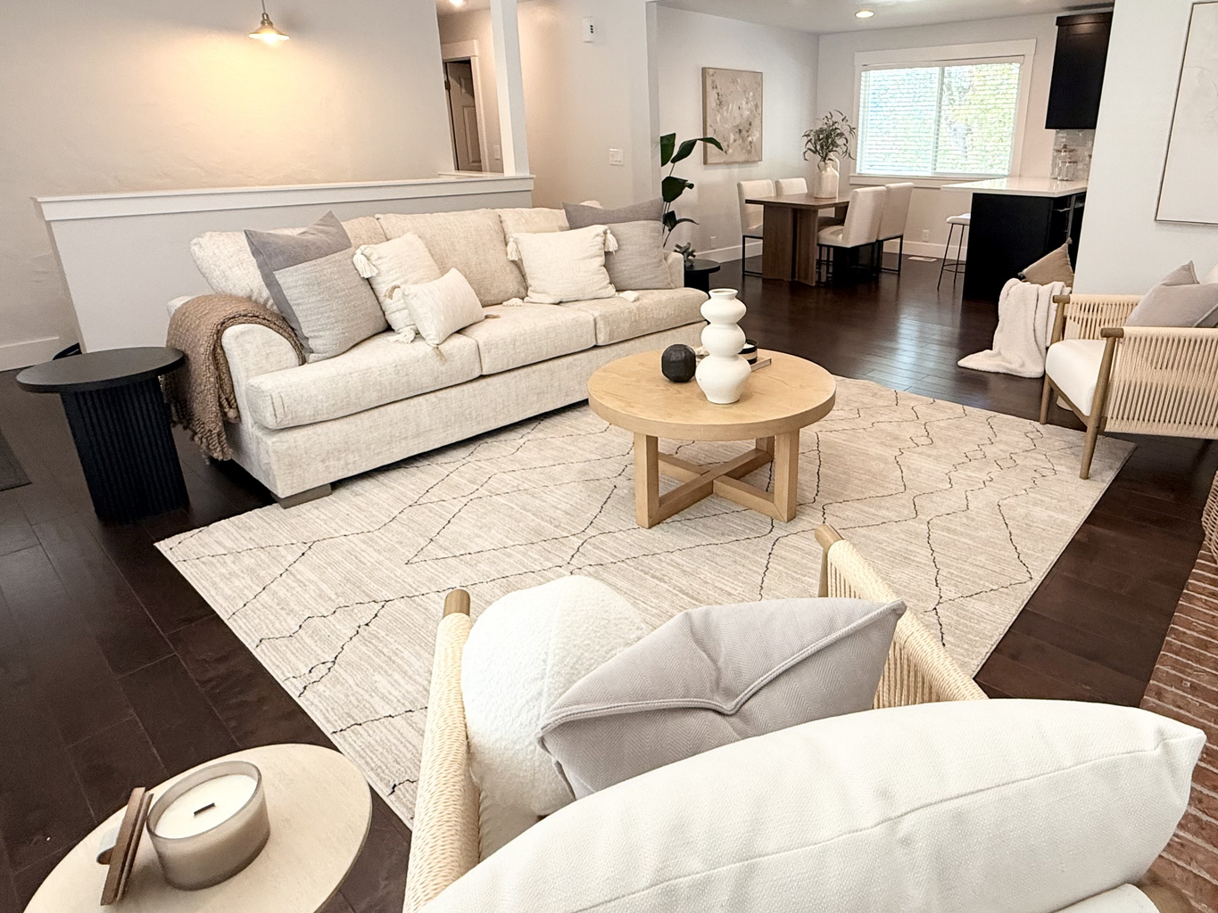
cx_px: 741
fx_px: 739
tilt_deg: -17.9
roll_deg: -0.2
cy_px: 371
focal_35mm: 21
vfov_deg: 63.0
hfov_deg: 77.9
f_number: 2.2
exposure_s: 1/120
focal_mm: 2.22
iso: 250
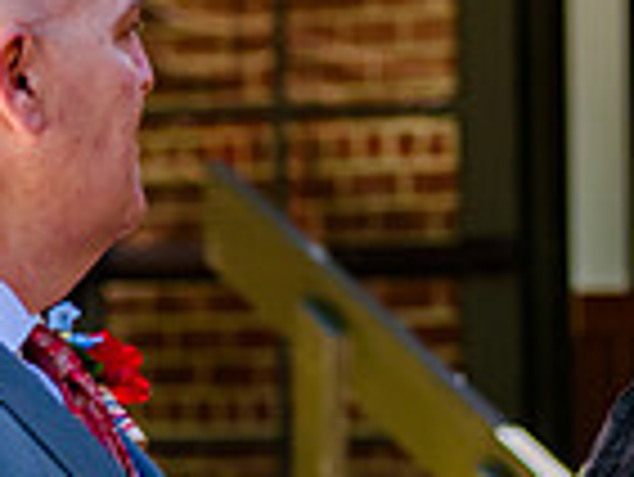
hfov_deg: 4.5
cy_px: 334
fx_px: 8029
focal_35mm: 438
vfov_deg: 3.4
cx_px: 941
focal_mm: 95
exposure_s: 1/640
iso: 1250
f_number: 4
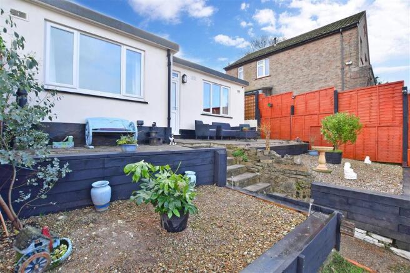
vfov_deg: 77.3
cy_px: 136
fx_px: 171
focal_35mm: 15
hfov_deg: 100.4
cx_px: 205
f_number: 8
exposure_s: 1/125
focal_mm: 10
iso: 400
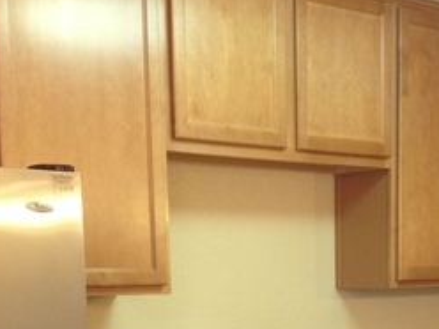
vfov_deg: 15.0
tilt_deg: -7.9
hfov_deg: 20.7
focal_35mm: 94
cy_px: 423
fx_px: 1192
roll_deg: -1.6
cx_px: 312
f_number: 2.4
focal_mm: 4.28
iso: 160
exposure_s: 1/20
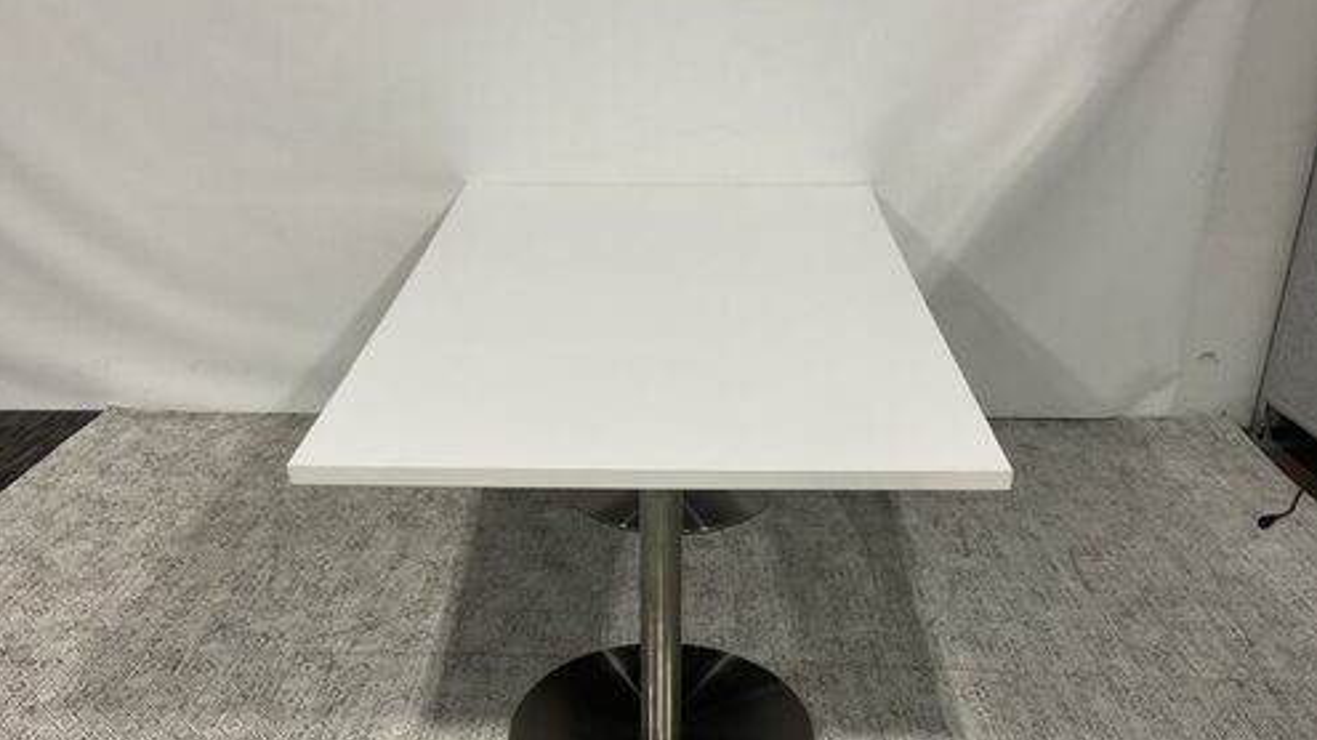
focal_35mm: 32
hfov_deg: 61.0
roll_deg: -2.0
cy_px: 478
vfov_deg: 36.4
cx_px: 660
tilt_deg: -23.8
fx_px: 1117
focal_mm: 3
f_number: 1.8
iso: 100
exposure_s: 1/60
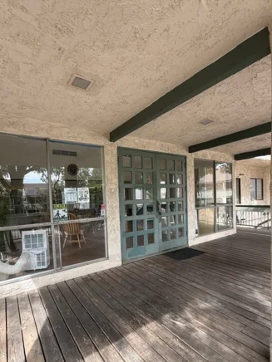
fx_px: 189
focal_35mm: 18
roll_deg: +2.1
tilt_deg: -1.9
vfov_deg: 87.2
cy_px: 206
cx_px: 131
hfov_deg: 71.6
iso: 50
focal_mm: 2.22
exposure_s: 1/112
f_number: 2.2
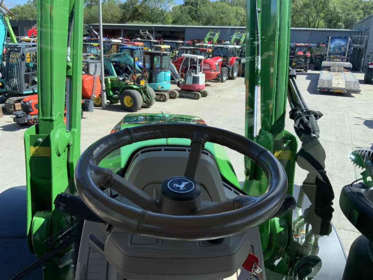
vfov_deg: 48.2
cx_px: 186
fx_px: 312
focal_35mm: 29
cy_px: 140
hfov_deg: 61.7
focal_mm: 3
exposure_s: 1/650
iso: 16
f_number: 1.8
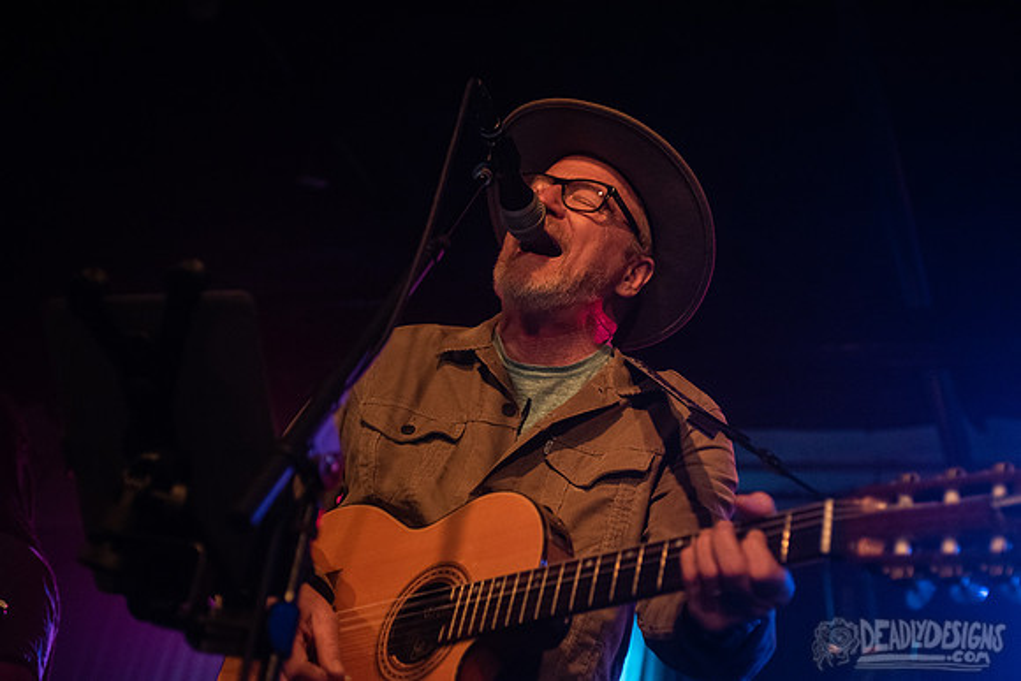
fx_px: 1475
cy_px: 340
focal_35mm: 52
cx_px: 510
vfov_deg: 26.0
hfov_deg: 38.2
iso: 2500
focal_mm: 52
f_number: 3.2
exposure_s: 1/100
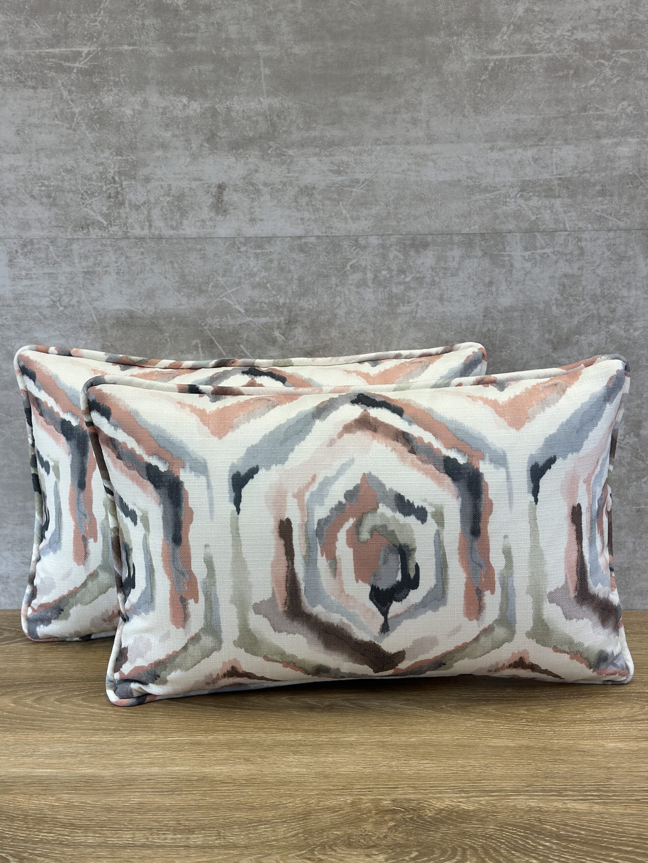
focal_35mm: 48
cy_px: 432
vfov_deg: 39.7
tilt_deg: -11.7
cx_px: 324
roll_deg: +1.2
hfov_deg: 30.3
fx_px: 1198
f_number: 1.78
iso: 80
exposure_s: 1/247
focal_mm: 6.86
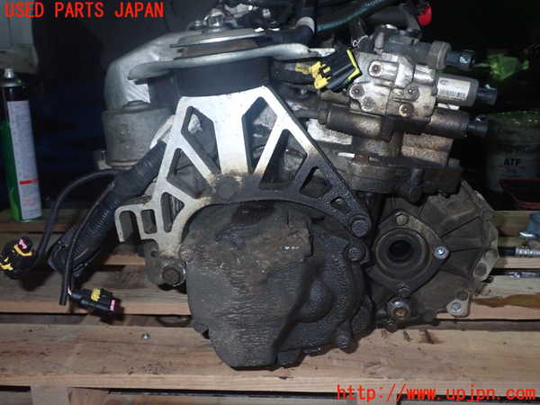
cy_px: 202
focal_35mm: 36
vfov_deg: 39.7
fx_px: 562
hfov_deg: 51.4
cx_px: 270
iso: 800
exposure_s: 1/40
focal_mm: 6.37
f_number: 7.1
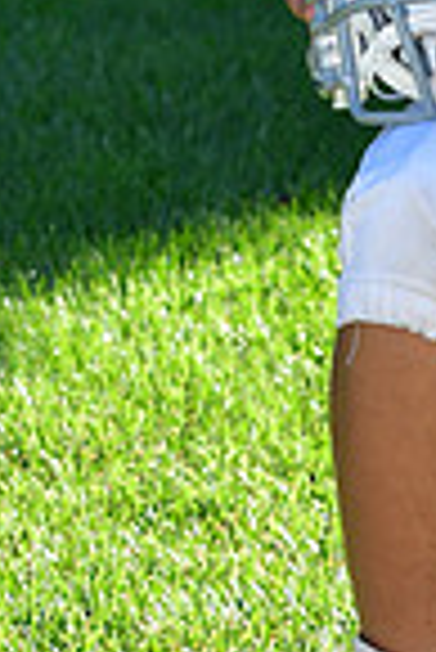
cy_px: -198
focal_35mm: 419
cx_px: 798
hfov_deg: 3.3
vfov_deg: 4.9
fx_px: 7593
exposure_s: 1/500
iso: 400
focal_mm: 70
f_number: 6.3
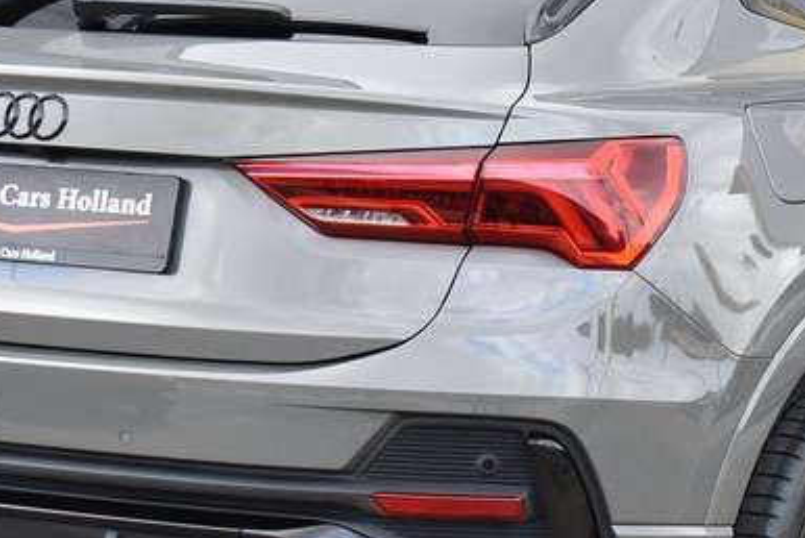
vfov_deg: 7.2
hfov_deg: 10.7
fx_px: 4274
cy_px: 204
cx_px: 619
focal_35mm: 191
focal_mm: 48
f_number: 6.3
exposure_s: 1/160
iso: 400
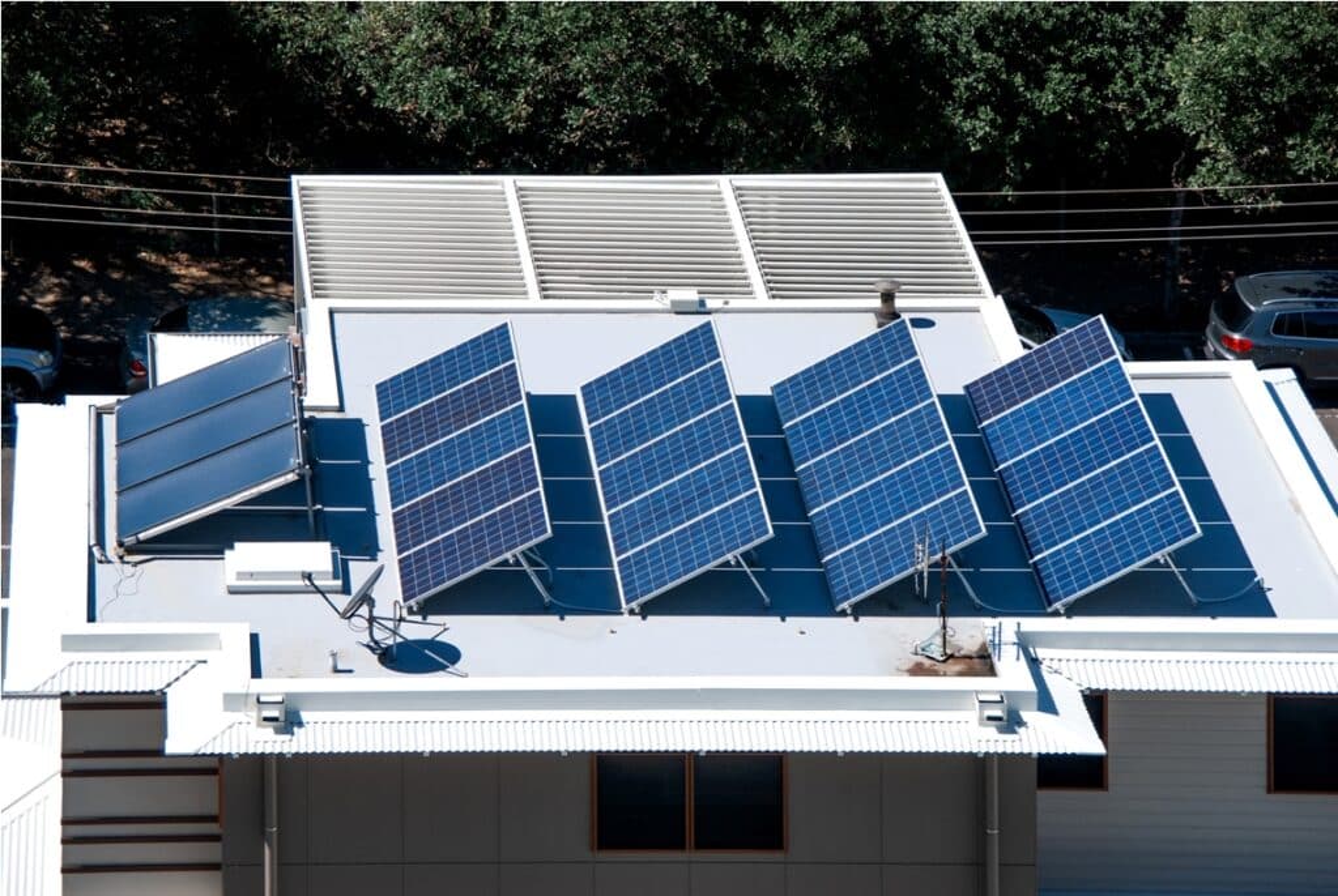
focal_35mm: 150
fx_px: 5583
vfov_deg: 9.2
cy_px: 448
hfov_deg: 13.7
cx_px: 669
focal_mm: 100
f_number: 6.3
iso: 100
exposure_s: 1/500
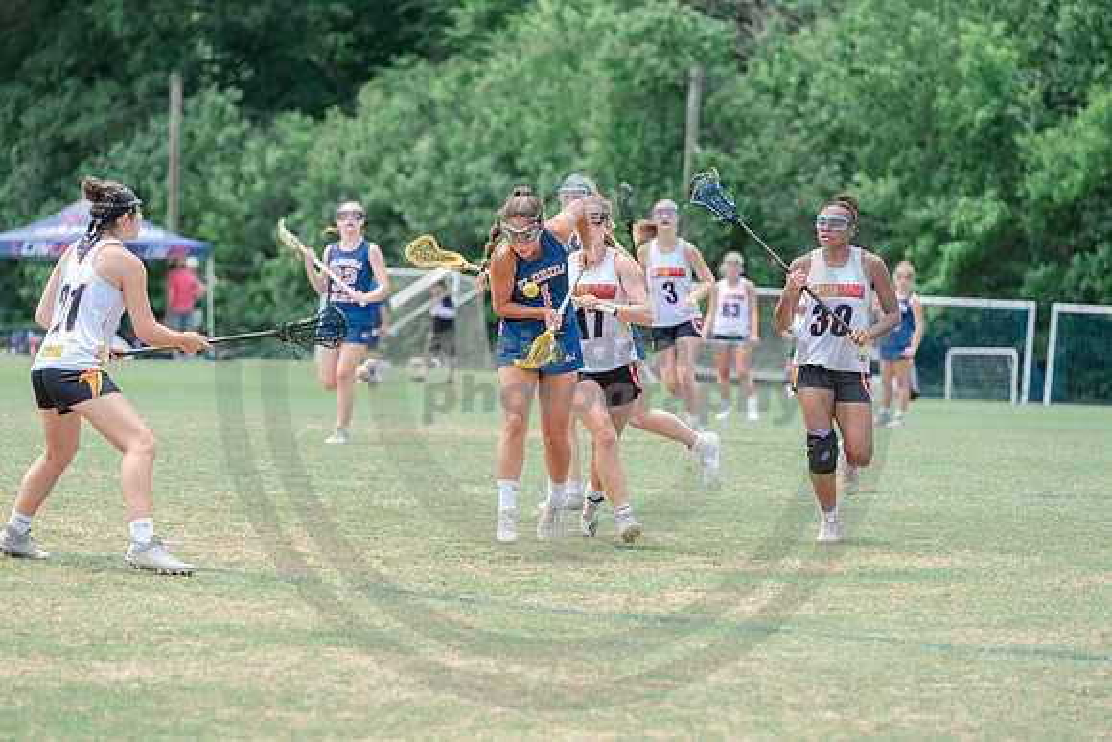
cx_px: 556
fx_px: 6179
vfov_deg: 6.9
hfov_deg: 10.3
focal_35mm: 200
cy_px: 371
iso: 400
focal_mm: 200
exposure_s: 1/1250
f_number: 4.5
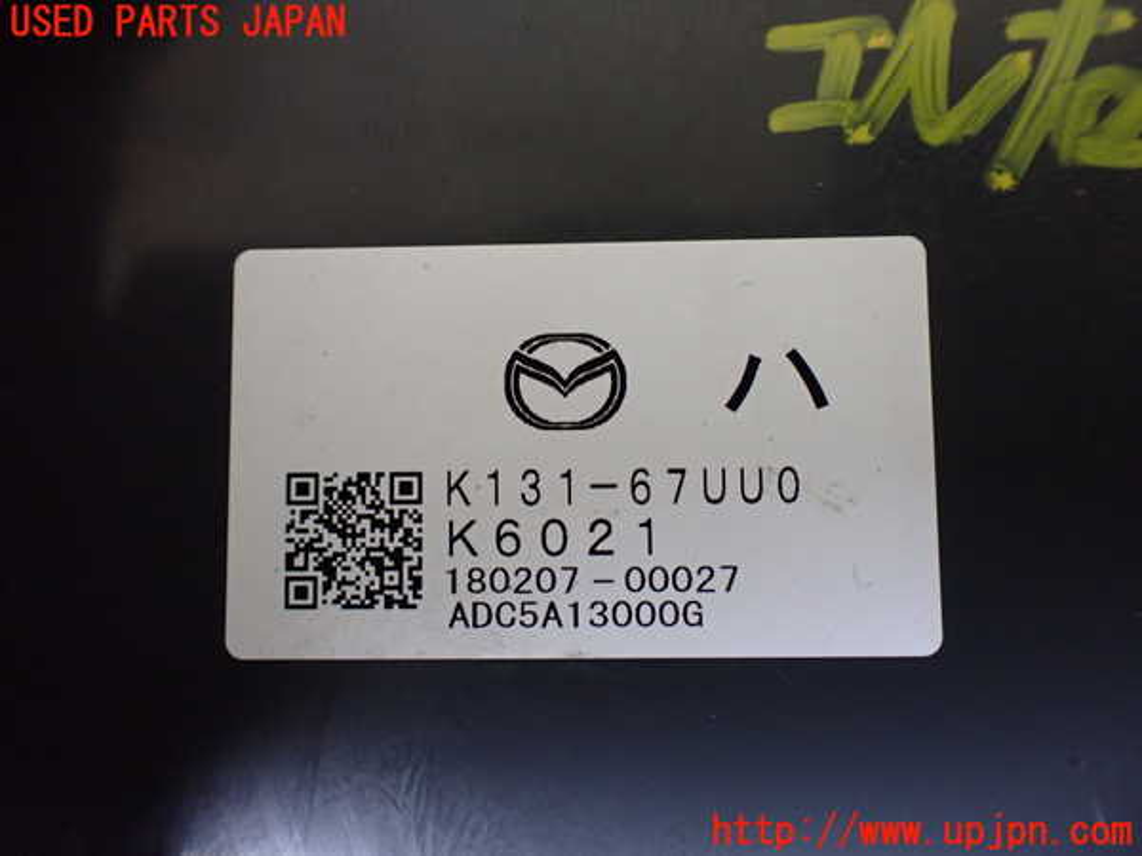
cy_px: 428
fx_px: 990
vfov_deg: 46.8
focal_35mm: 30
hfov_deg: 60.0
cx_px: 571
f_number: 2.3
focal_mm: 5.4
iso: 800
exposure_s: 1/50
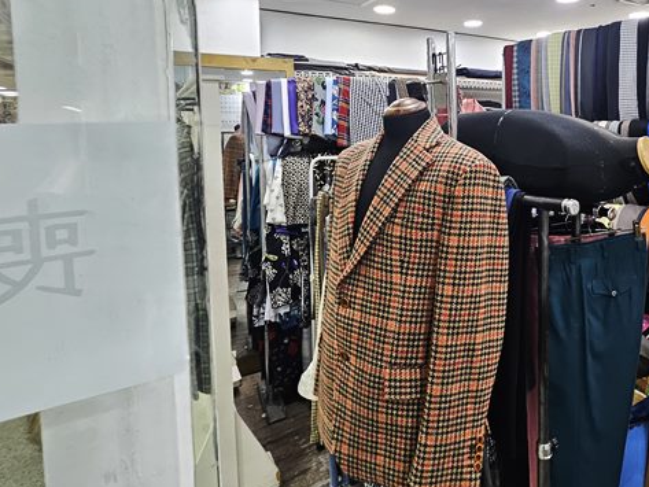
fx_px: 413
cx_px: 439
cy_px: 159
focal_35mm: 22
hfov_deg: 73.8
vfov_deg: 59.6
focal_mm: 1.7
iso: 160
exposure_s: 1/60
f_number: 2.2
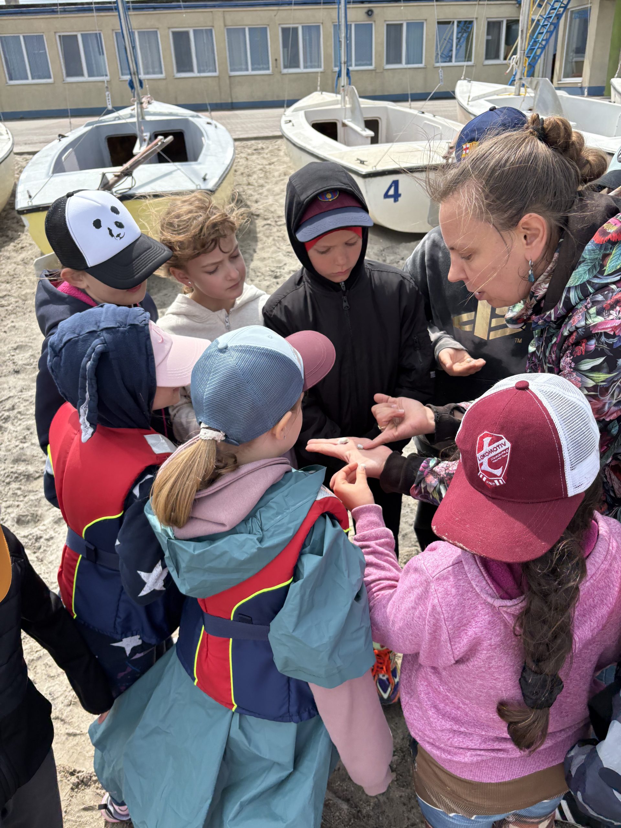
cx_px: 310
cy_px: 414
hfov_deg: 53.1
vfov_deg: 67.3
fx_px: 622
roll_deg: +2.6
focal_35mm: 26
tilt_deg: -30.8
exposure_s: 1/2865
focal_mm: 5.96
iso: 64
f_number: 1.6
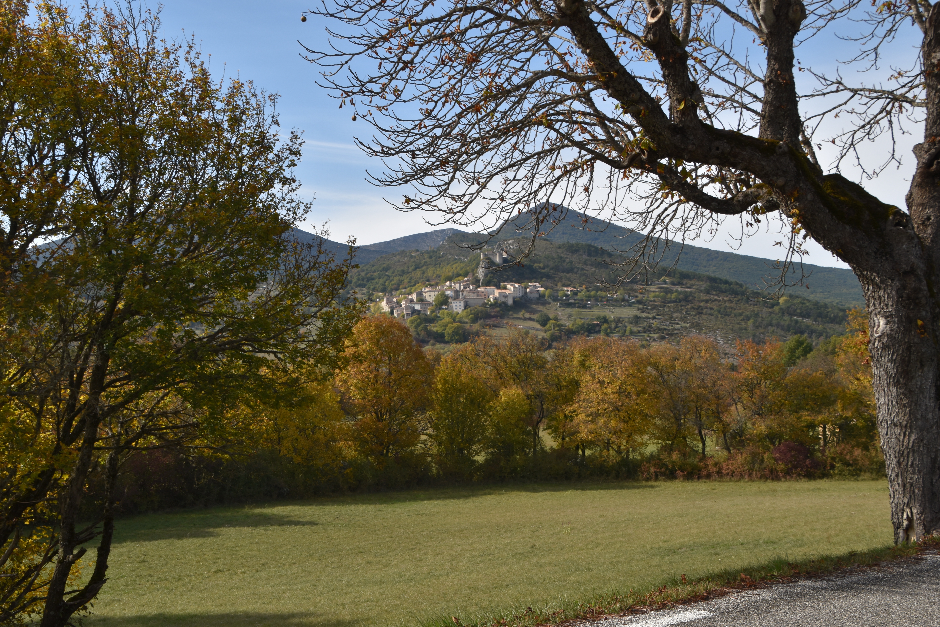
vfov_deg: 28.9
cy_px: 314
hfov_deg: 42.3
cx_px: 470
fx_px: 1214
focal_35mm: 46
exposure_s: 1/200
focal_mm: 31
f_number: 9
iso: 100
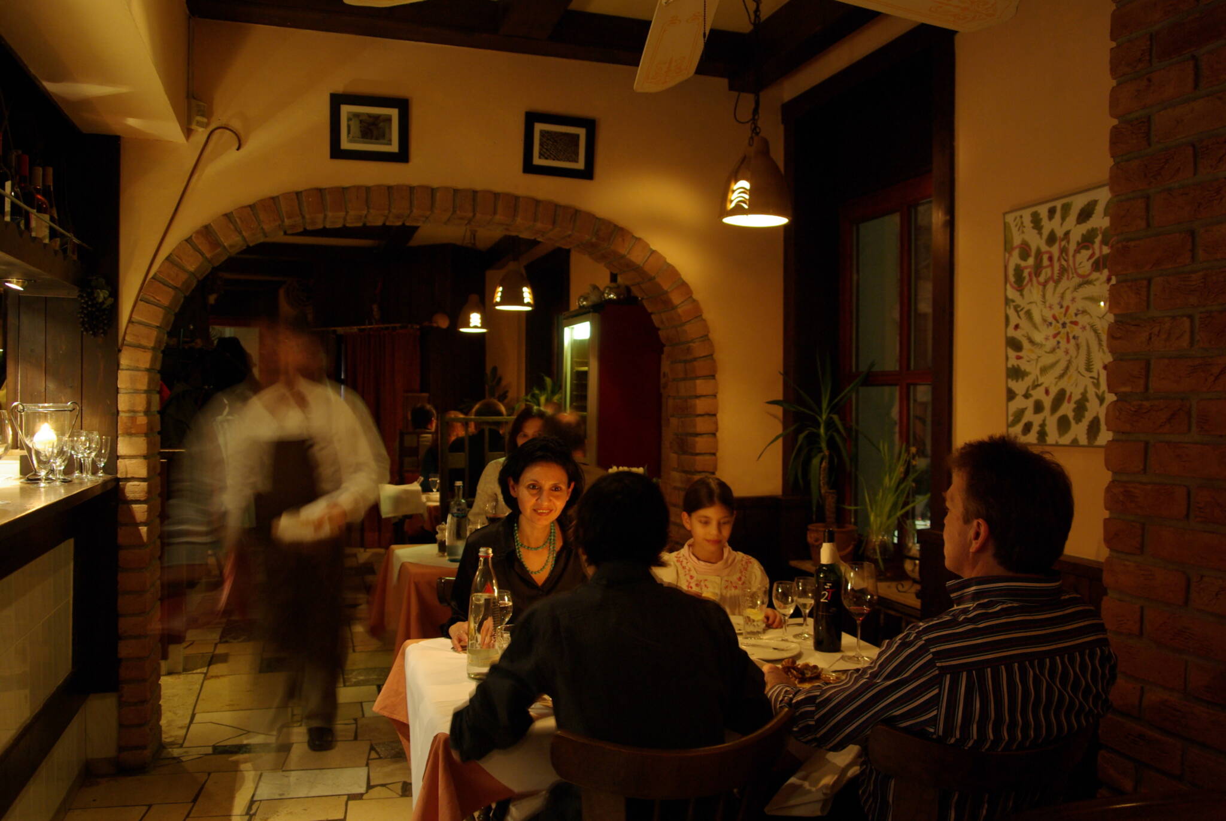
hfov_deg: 61.9
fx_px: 1023
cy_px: 410
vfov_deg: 43.7
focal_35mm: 30
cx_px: 613
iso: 400
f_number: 4
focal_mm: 20
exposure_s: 1/1.43
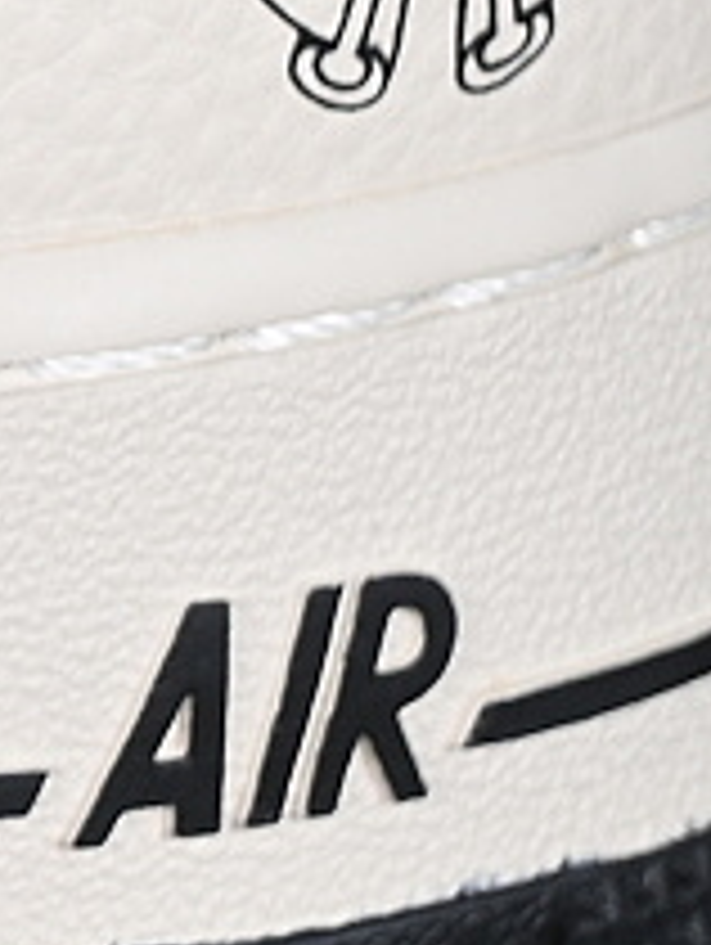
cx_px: -1629
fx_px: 10112
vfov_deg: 5.3
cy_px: -333
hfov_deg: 3.9
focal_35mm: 370
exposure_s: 1/60
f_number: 7.1
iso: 160
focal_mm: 50
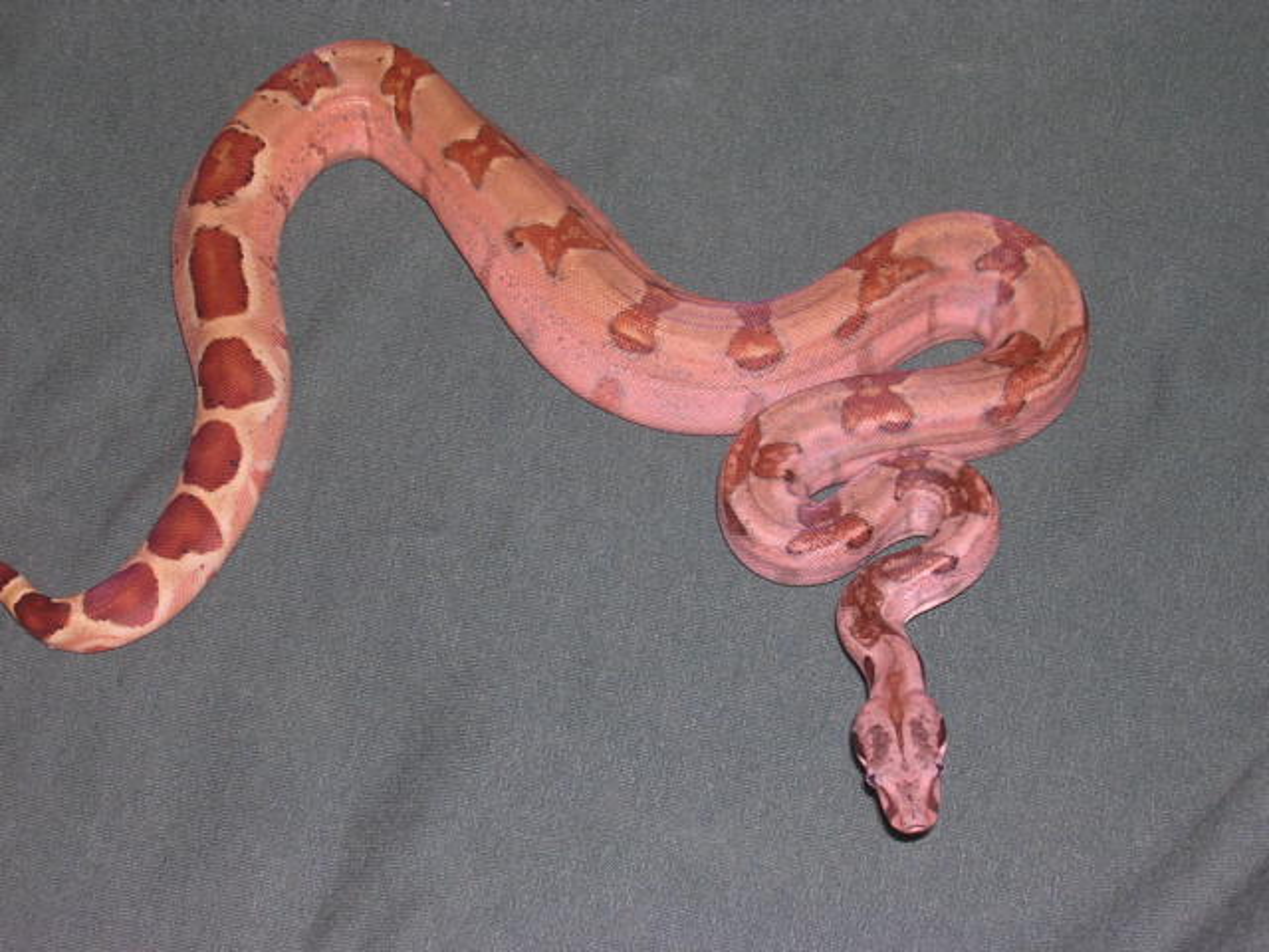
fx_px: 2639
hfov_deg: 27.0
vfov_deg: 20.4
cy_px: 476
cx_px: 634
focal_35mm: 72
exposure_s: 1/60.1
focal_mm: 10.9
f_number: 3.7
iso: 100
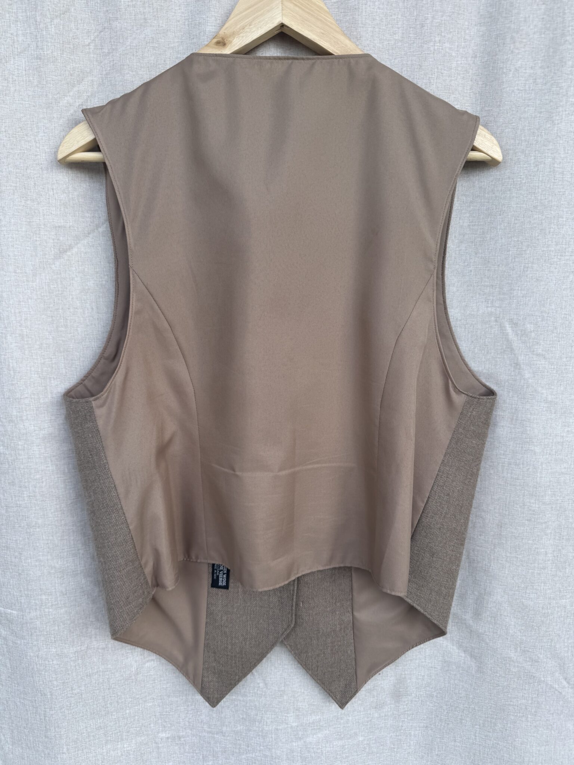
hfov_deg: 56.8
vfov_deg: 71.6
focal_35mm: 24
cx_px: 287
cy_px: 382
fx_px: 531
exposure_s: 1/707
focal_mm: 6.76
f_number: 1.78
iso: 80
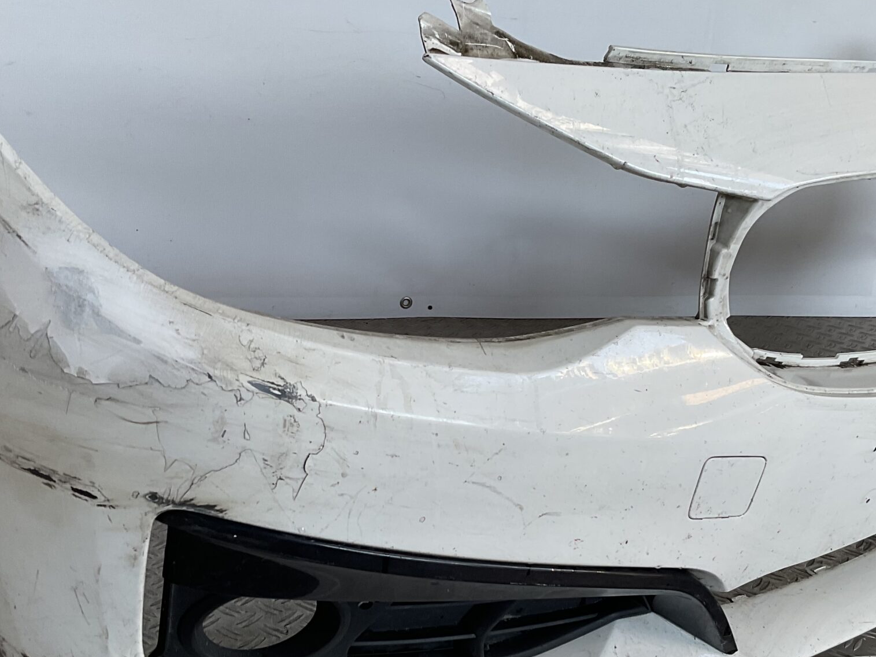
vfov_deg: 29.6
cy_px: 412
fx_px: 1240
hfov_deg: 38.9
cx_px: 444
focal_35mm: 49
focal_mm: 3
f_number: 1.8
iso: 32
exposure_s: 1/100
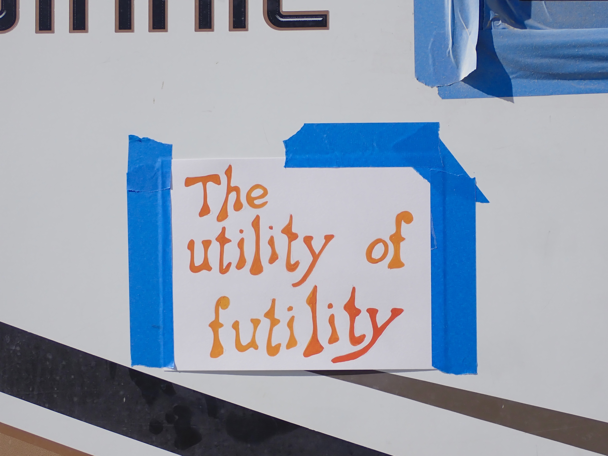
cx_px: 304
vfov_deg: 32.9
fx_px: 773
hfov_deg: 42.9
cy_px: 228
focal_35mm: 44
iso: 100
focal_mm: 7.84
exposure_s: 1/200
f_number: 11
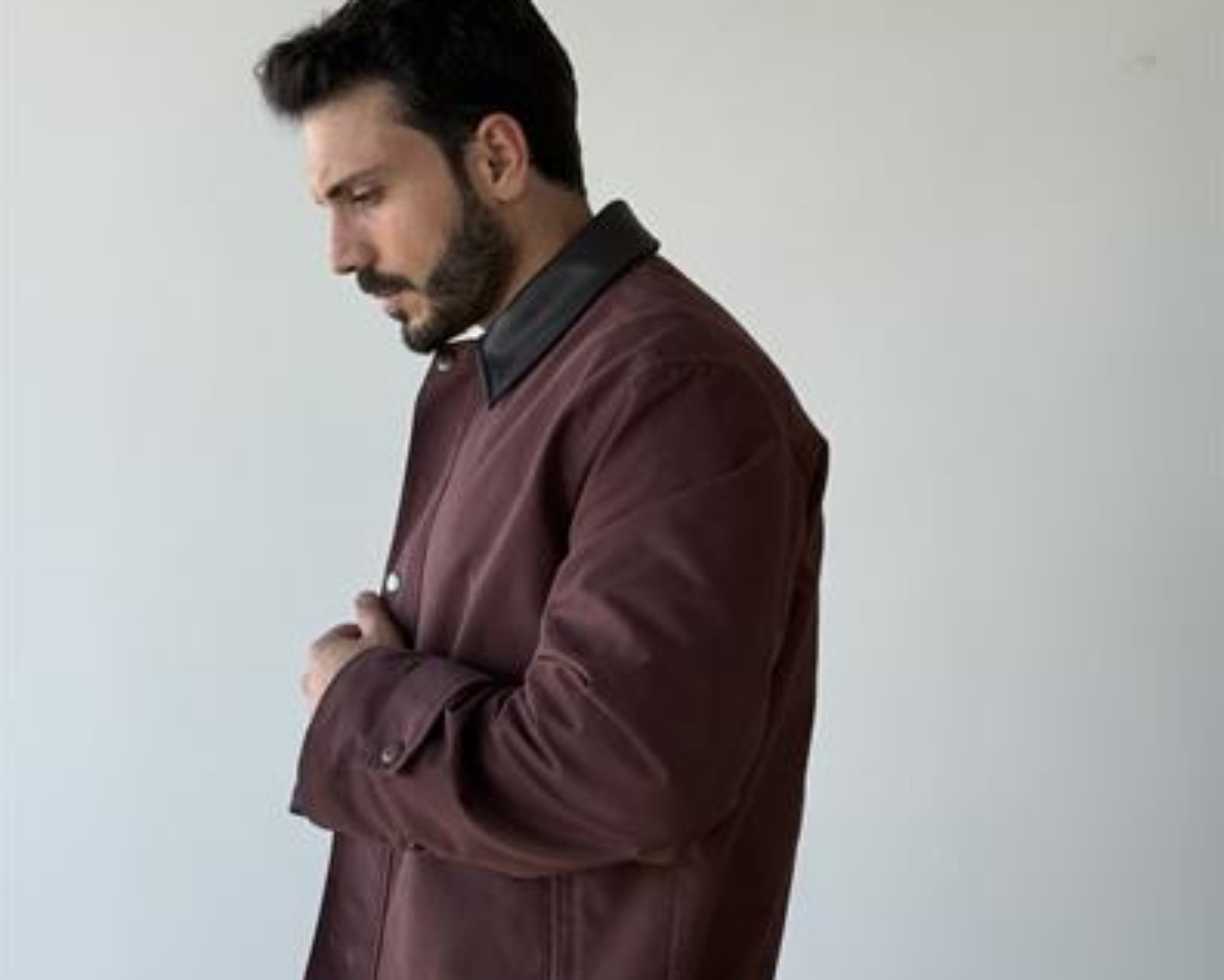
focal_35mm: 63
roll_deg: +0.2
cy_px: 558
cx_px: 612
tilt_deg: +1.9
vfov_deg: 24.2
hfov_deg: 30.0
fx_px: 2283
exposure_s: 1/290
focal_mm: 6.76
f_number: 1.78
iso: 80
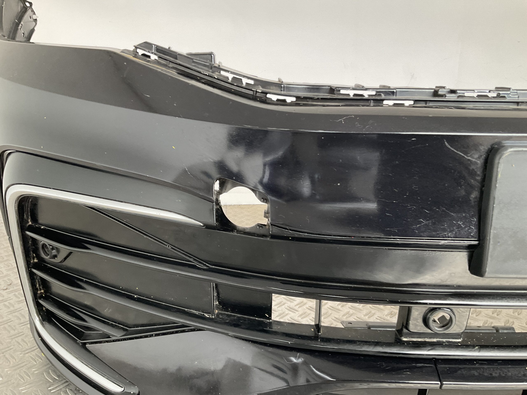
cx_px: 264
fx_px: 442
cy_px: 198
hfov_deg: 61.7
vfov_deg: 48.2
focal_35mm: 29
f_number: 1.8
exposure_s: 1/120
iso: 64
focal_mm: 3
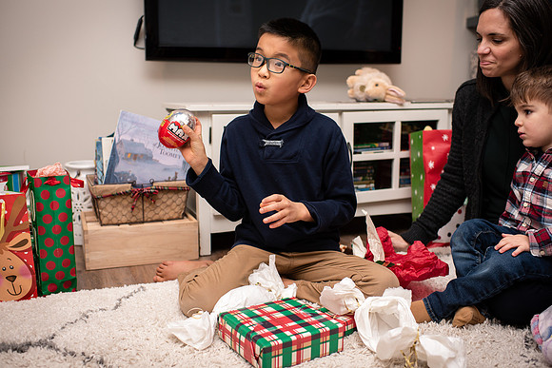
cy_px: 184
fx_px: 537
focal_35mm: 35
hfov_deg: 54.4
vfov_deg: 37.9
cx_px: 276
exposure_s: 1/200
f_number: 2.8
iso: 400
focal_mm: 35
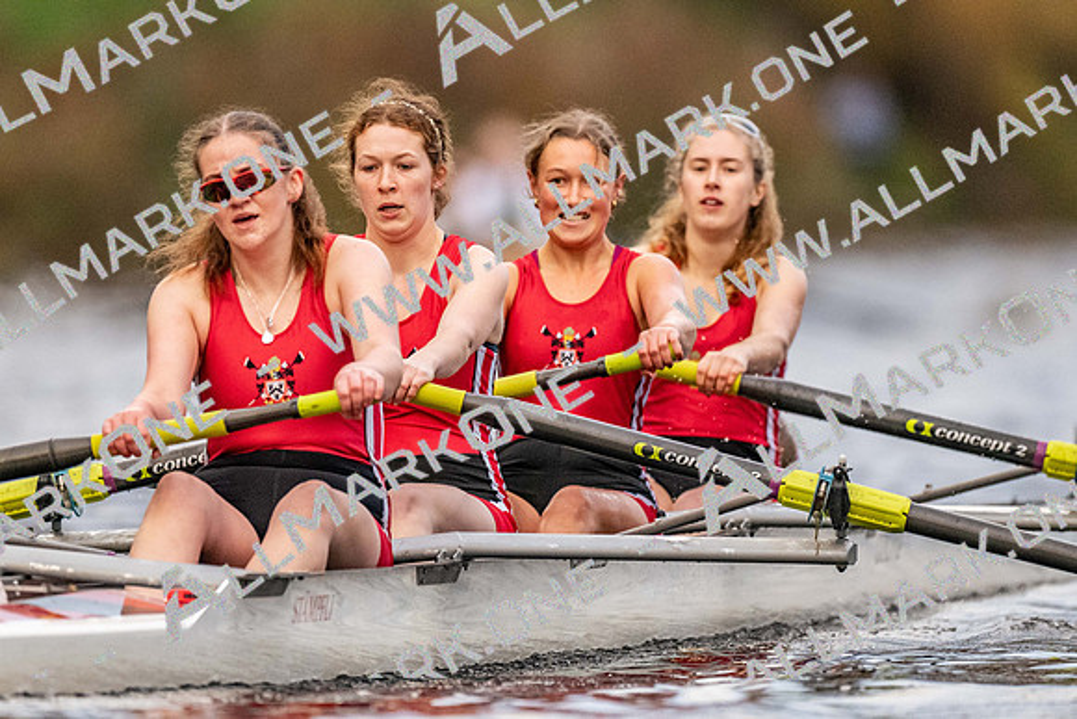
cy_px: 360
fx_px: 26944
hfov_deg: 2.3
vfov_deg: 1.5
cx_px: 538
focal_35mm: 900
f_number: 4
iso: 3600
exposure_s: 1/2500
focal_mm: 600
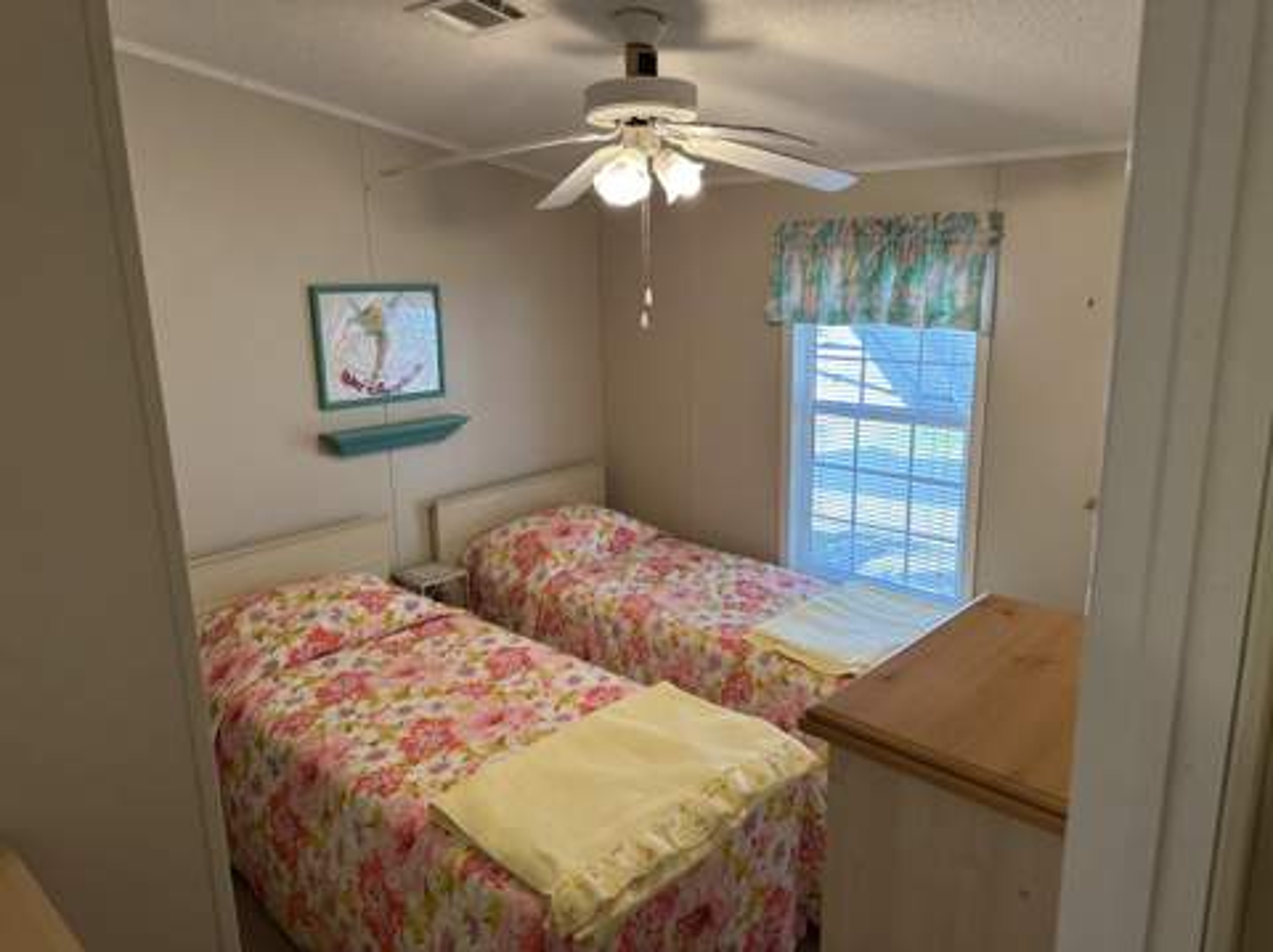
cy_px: 476
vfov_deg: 56.7
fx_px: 882
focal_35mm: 24
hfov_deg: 71.7
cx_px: 636
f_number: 1.78
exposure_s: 1/120
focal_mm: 6.86
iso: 125
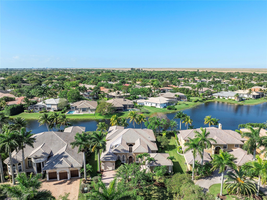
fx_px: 185
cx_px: 134
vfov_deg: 56.8
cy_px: 100
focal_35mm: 24
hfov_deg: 71.6
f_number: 2.8
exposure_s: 1/1600
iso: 100
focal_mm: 12.29
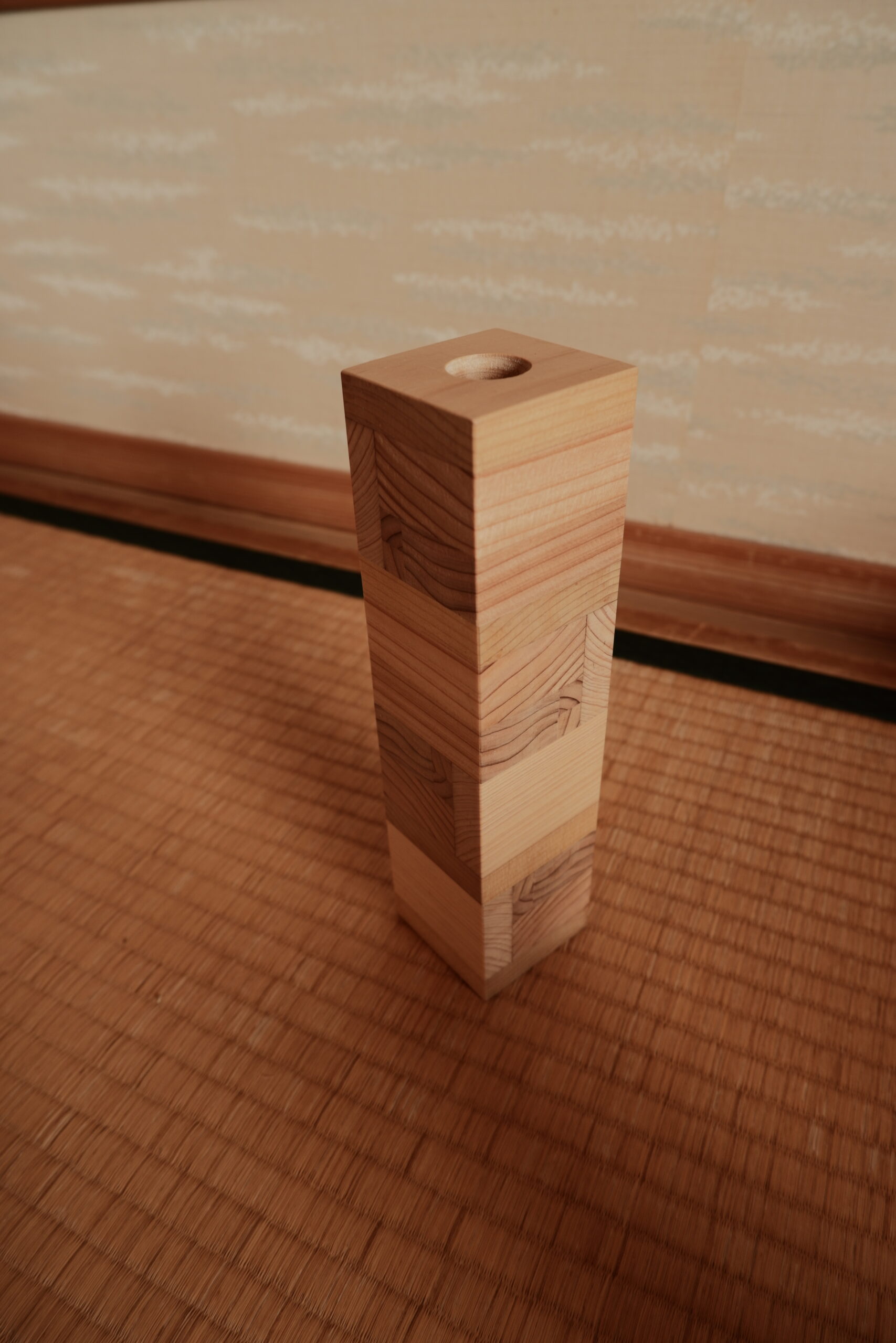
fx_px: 858
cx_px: 448
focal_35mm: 23
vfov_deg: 76.1
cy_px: 672
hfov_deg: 55.1
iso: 160
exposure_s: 1/15
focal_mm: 15
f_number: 4
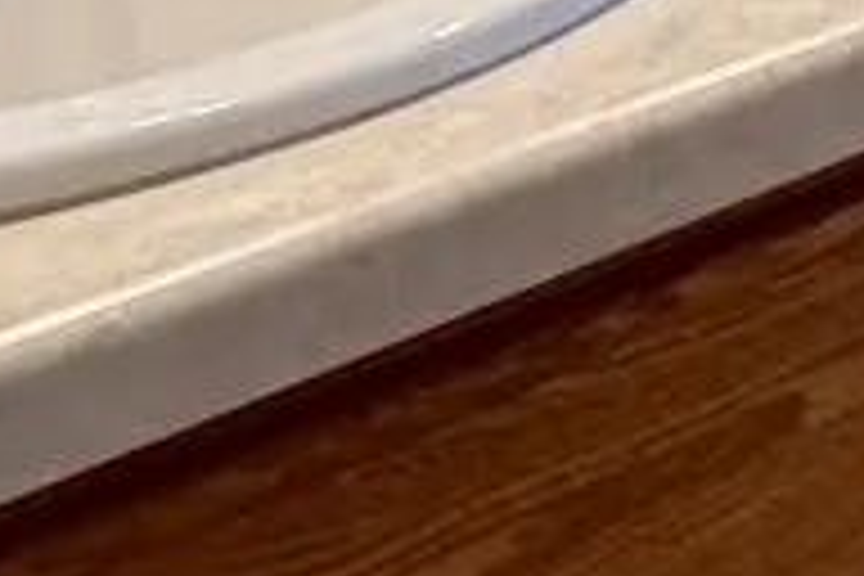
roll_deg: -1.4
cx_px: 1534
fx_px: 2616
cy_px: -1116
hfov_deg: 16.0
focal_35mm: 109
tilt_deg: +0.0
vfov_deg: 9.8
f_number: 2.2
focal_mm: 2.22
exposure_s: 1/120
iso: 250
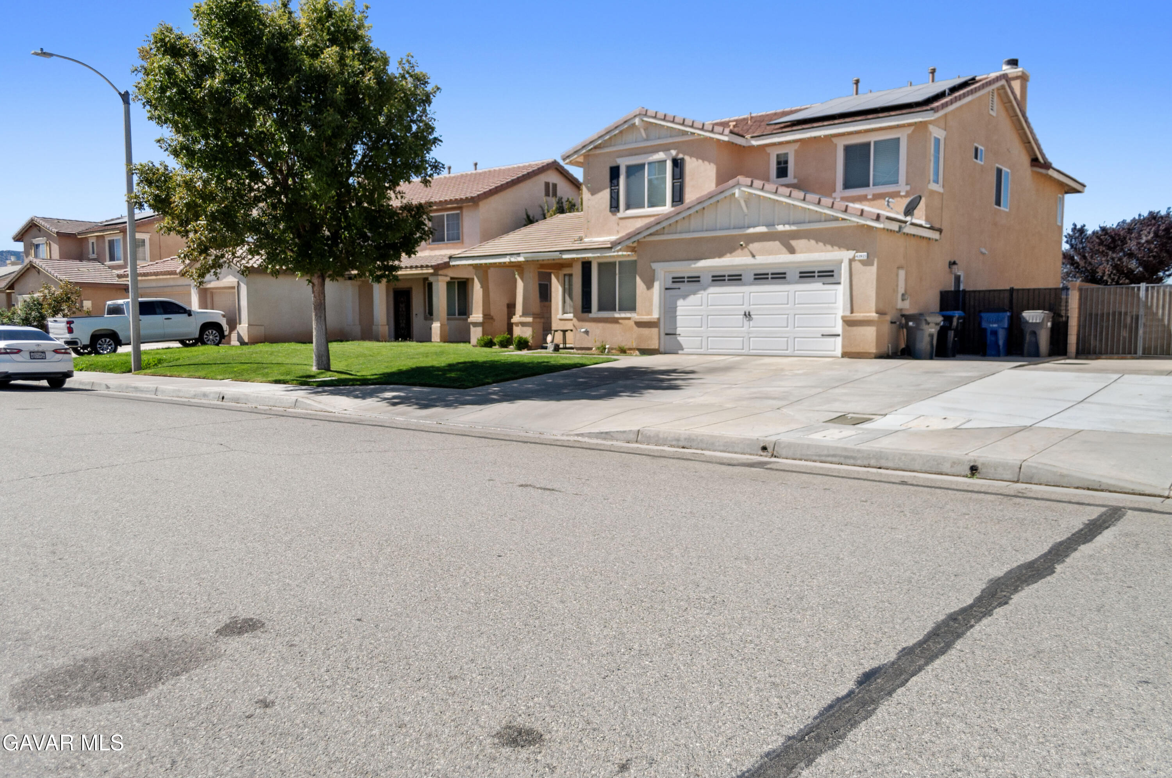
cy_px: 389
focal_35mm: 27
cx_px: 586
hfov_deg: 67.4
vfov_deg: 47.8
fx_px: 878
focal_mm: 18
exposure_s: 1/3200
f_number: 3.5
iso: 200
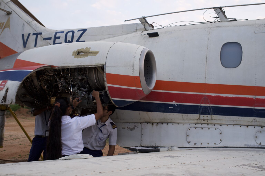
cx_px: 132
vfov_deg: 37.9
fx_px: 258
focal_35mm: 35
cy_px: 88
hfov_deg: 54.4
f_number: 5
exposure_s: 1/160
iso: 800
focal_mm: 23
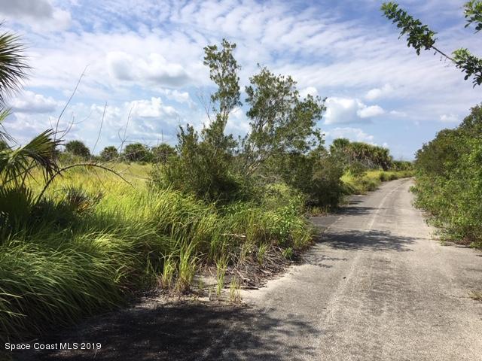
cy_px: 180
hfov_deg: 61.7
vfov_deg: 48.2
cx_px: 241
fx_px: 404
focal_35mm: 29
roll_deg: -1.6
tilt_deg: -1.3
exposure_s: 1/1709
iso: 25
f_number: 2.2
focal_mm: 4.15
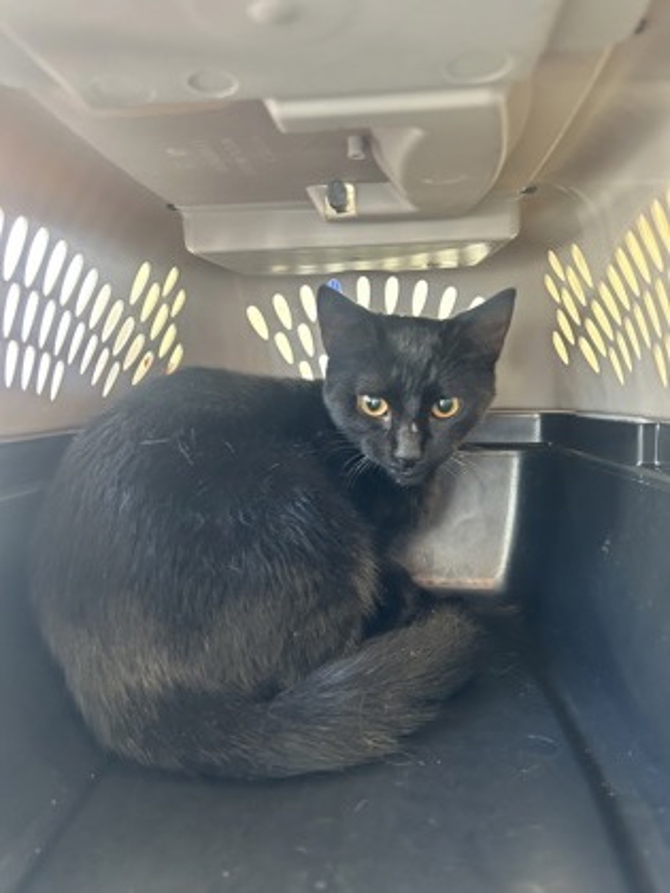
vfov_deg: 67.3
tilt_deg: -7.6
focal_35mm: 26
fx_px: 671
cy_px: 446
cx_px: 335
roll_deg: +0.5
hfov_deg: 53.1
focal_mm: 5.7
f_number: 1.5
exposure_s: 1/40
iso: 500
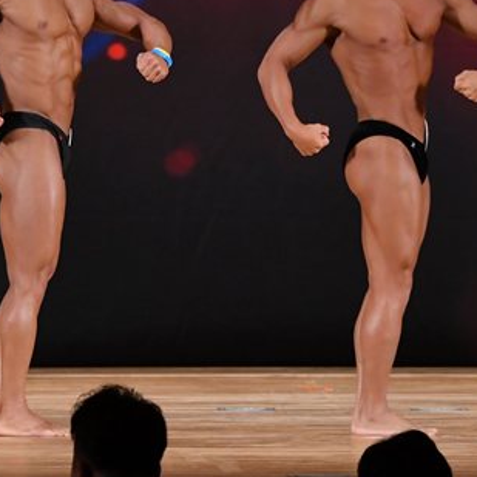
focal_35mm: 431
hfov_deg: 4.1
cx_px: 157
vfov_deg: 4.1
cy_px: 127
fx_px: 6719
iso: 3200
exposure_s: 1/400
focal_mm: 135
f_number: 5.6
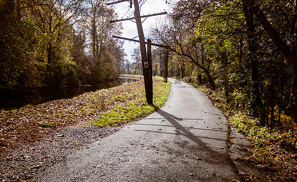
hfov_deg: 43.5
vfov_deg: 27.6
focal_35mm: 46
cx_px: 177
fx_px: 370
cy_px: 84
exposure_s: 1/4000
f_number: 2.8
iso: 200
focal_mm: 24
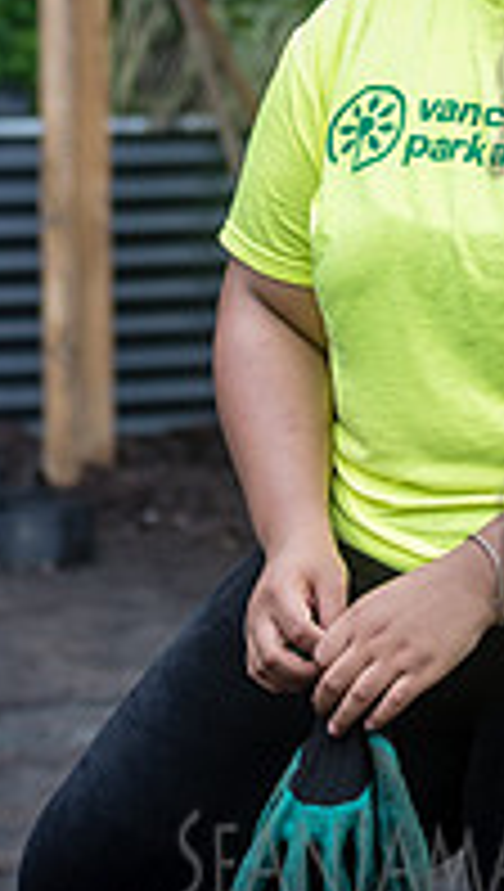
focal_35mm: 245
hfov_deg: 5.0
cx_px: 513
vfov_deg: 8.8
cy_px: 97
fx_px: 5796
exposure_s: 1/800
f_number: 4
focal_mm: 80
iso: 400
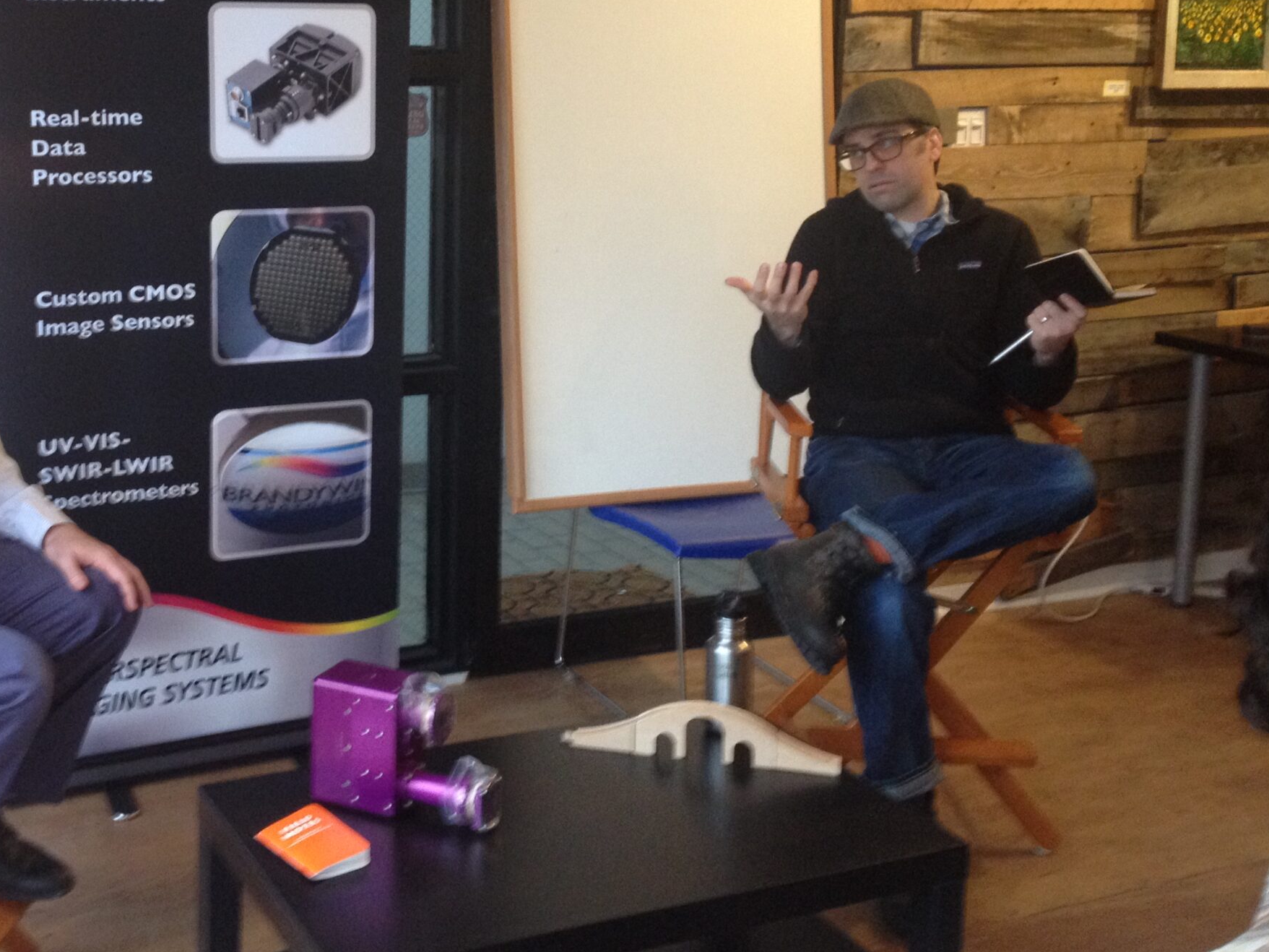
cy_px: 306
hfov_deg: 37.0
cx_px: 389
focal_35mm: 51
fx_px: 1870
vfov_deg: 28.4
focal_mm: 4.28
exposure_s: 1/20
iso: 200
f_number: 2.4
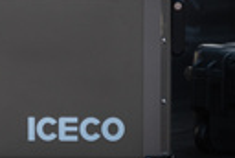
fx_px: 1610
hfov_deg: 8.3
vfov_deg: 5.6
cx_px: -11
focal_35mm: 246
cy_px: 33
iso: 800
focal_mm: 69
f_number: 2.8
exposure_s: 1/60
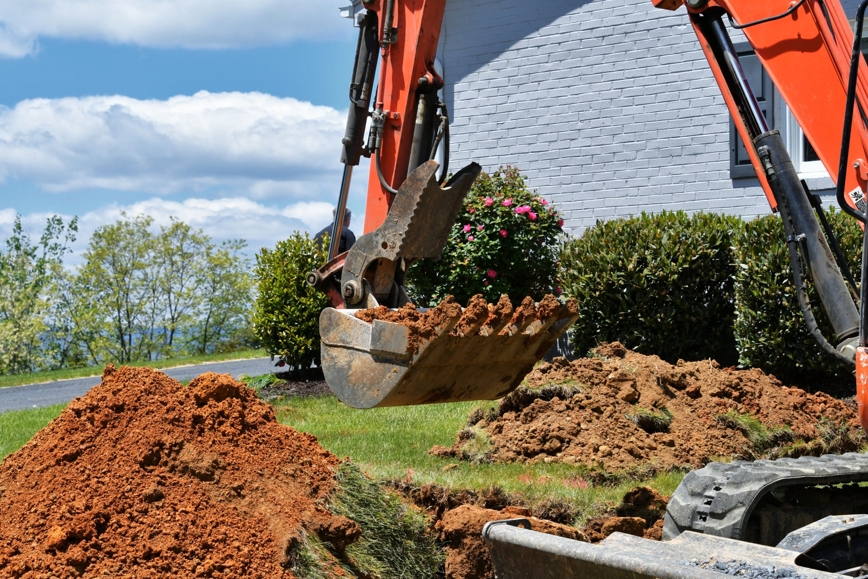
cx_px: 434
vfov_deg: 17.5
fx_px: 1881
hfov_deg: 26.0
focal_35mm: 78
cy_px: 290
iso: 320
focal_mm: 52
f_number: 11
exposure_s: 1/500
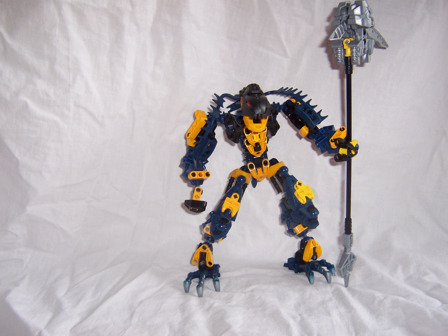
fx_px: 466
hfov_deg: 51.4
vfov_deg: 39.7
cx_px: 224
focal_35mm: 36
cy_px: 168
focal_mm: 5.6
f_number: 2.8
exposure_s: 1/60
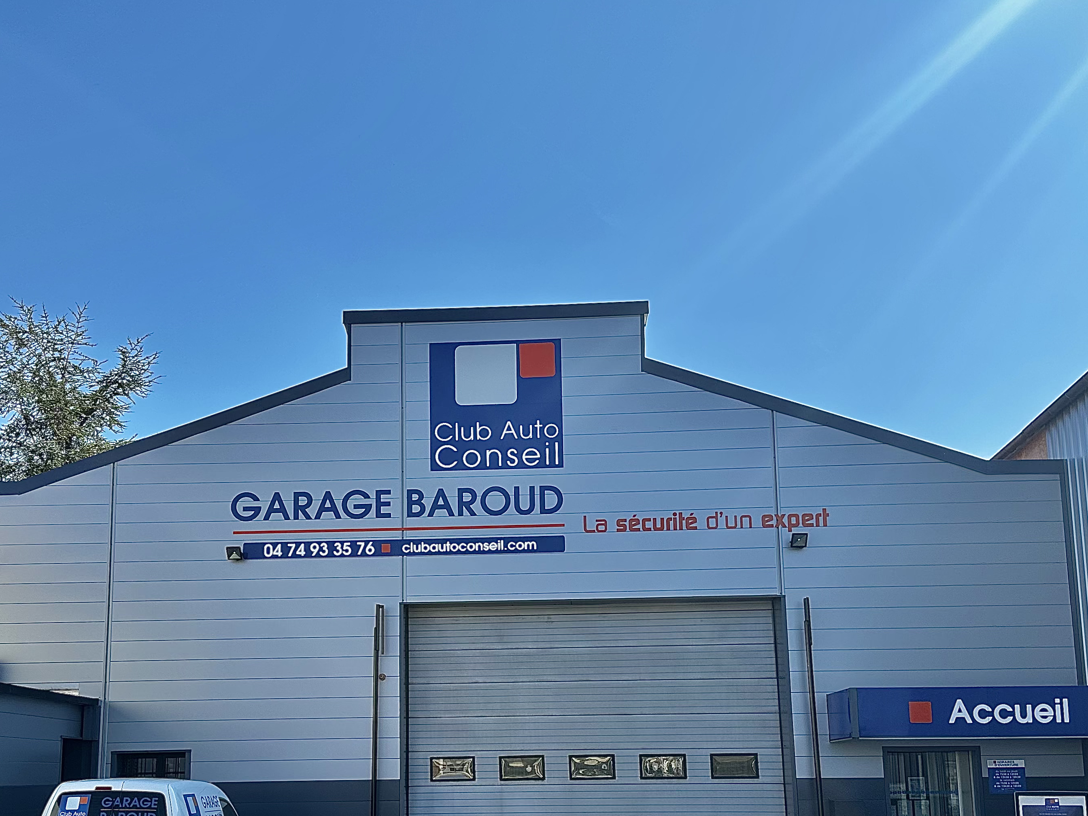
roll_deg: +0.0
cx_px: 456
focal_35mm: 36
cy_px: 604
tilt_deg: +8.8
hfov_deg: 51.1
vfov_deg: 38.7
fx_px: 1131
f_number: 1.78
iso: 80
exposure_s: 1/3717
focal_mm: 6.86
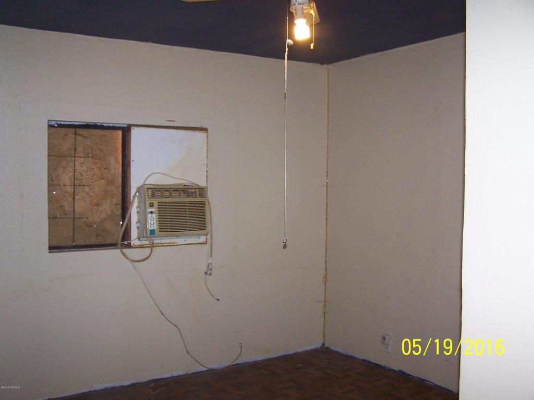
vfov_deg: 37.7
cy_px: 200
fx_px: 586
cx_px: 267
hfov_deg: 49.0
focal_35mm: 38
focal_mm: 6.3
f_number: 2.8
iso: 140
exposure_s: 1/60
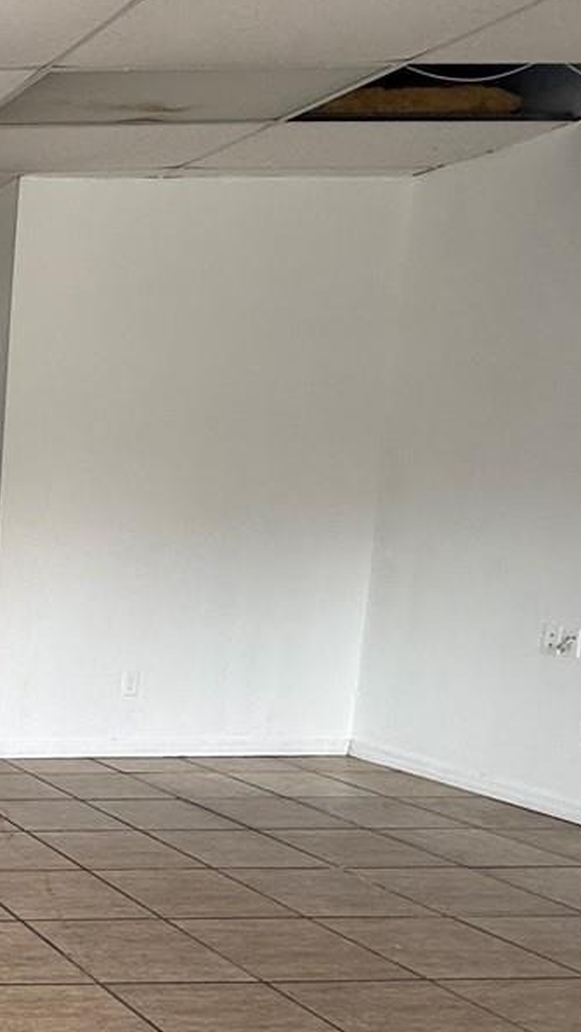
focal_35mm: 41
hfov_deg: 19.9
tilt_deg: -7.2
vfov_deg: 48.8
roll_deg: +0.5
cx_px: -503
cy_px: 657
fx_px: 1122
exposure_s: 1/99
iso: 80
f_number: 2.2
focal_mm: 2.22
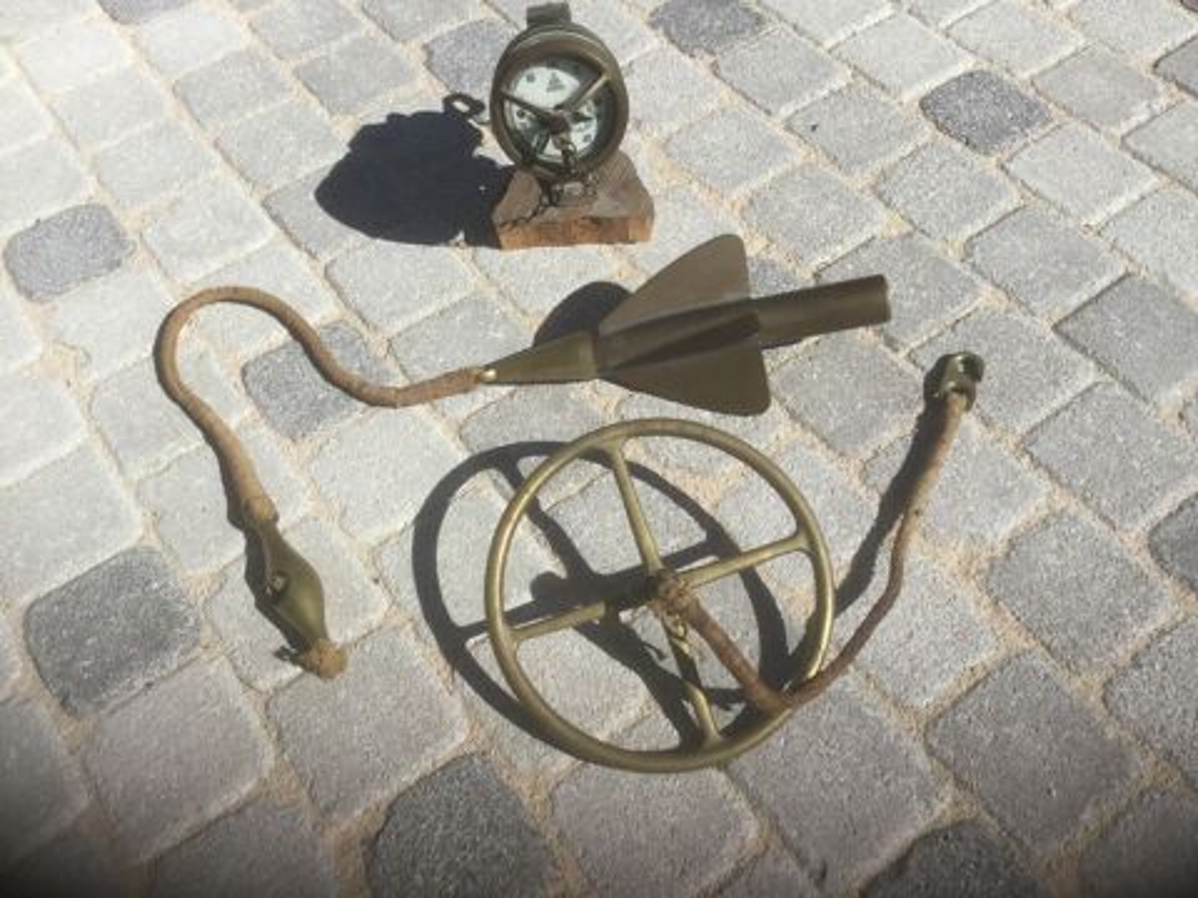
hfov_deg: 58.4
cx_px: 599
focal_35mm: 31
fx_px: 1073
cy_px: 449
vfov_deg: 45.4
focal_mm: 3.3
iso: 25
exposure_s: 1/3268
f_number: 2.4
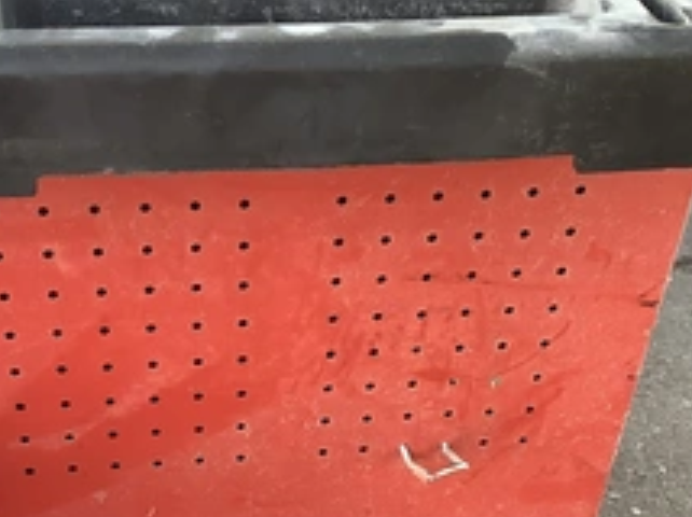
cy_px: 404
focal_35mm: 58
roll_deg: +0.5
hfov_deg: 33.2
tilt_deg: -30.8
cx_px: 275
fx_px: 1158
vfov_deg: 24.8
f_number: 2.4
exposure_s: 1/120
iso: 100
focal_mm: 3.3
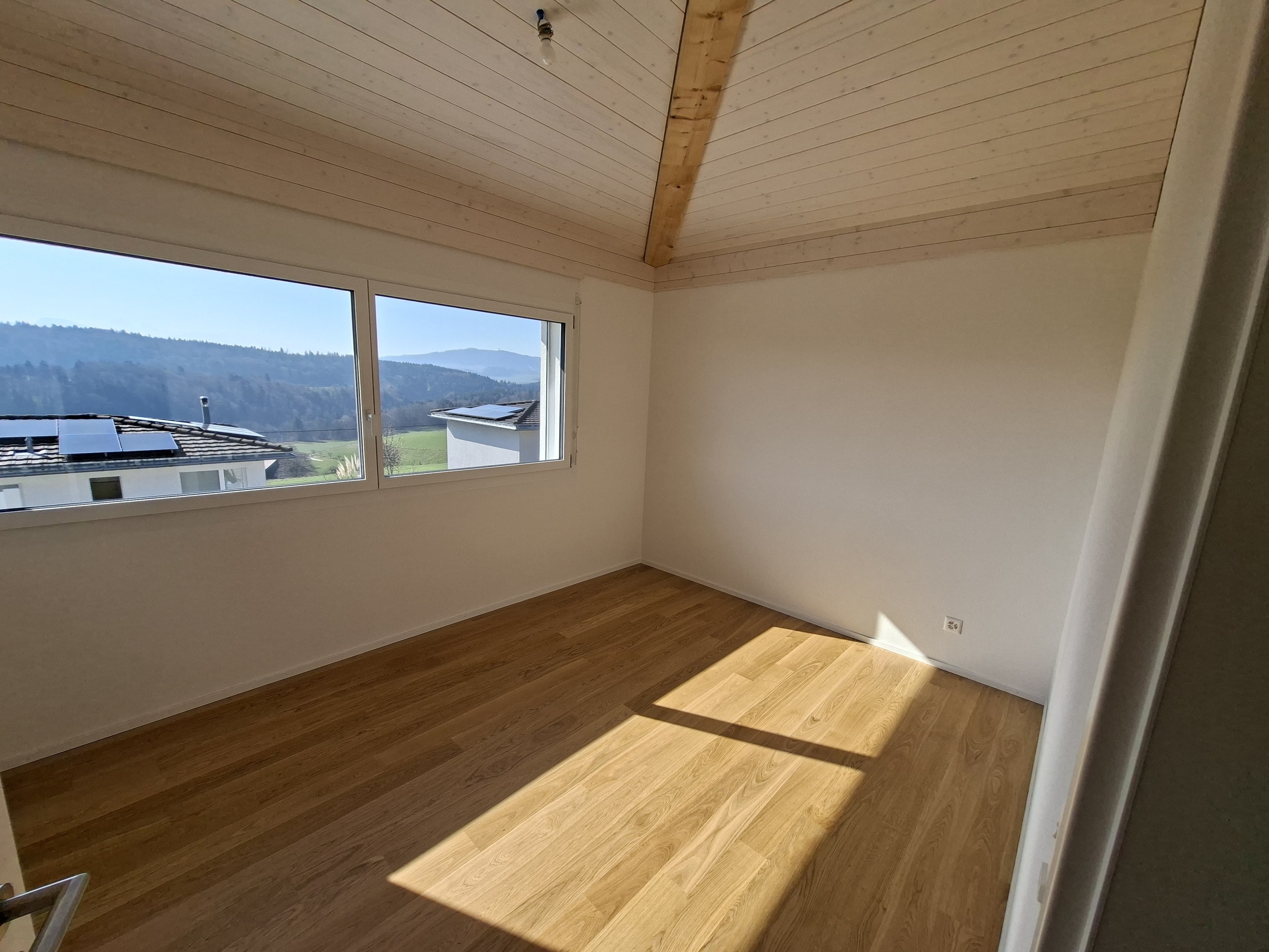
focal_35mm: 13
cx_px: 634
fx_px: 477
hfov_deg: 106.2
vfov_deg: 89.9
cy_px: 476
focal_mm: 1.74
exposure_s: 1/768
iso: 40
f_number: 2.2
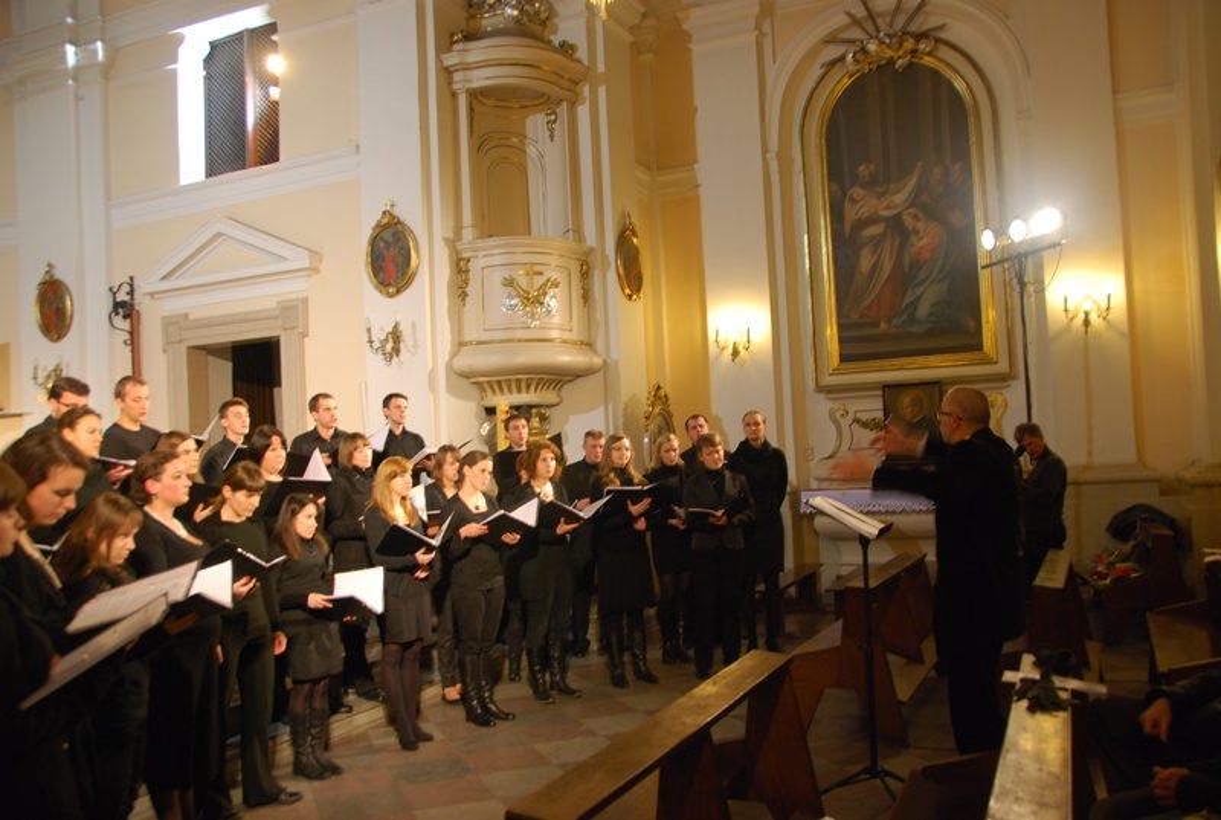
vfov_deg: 43.8
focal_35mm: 30
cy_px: 410
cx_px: 610
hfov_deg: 61.8
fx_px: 1020
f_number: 3.8
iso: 400
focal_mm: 20
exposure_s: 1/10
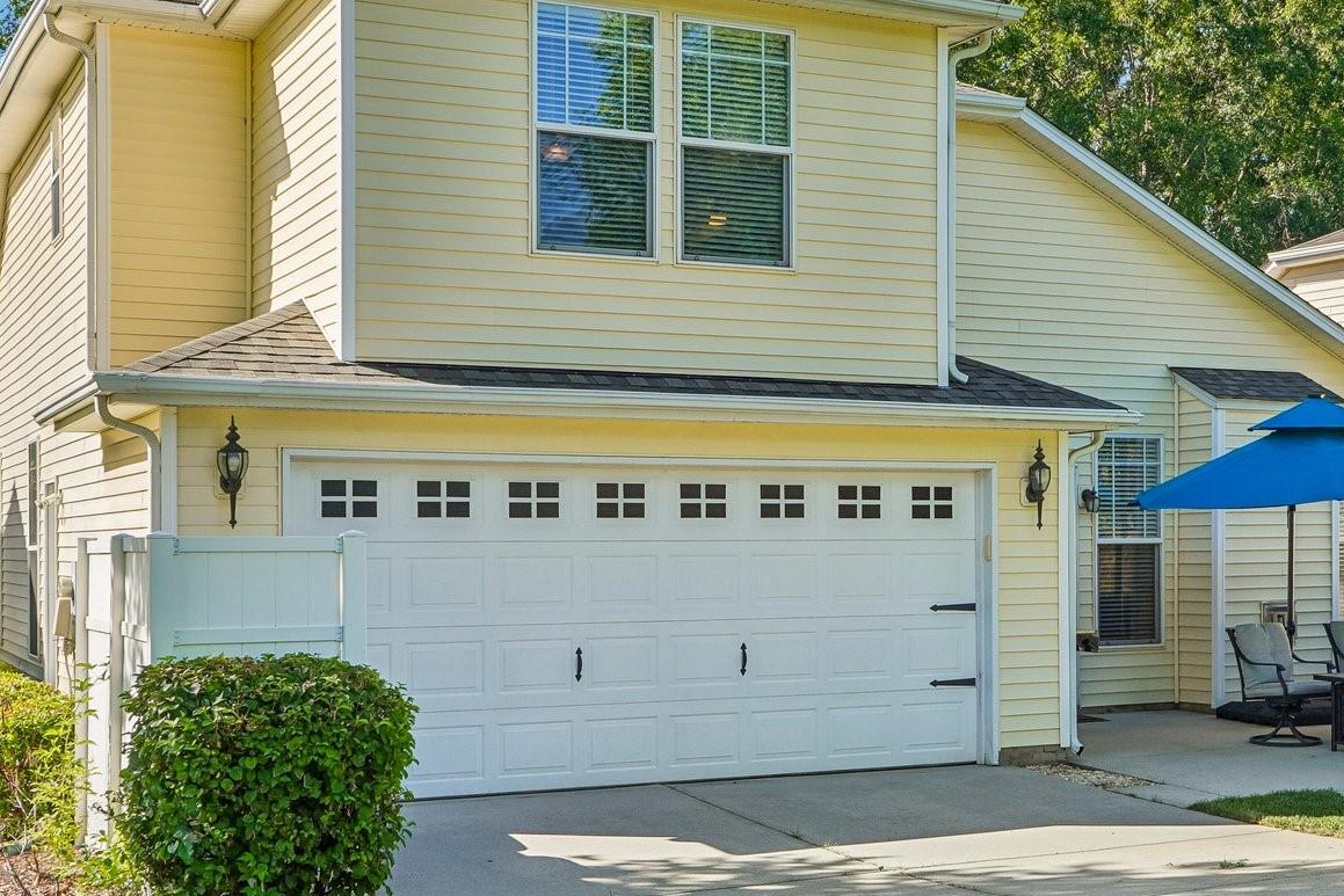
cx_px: 974
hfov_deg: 36.8
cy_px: 420
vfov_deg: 25.5
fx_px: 1979
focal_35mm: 53
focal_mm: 20
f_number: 8
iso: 100
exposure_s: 1/60
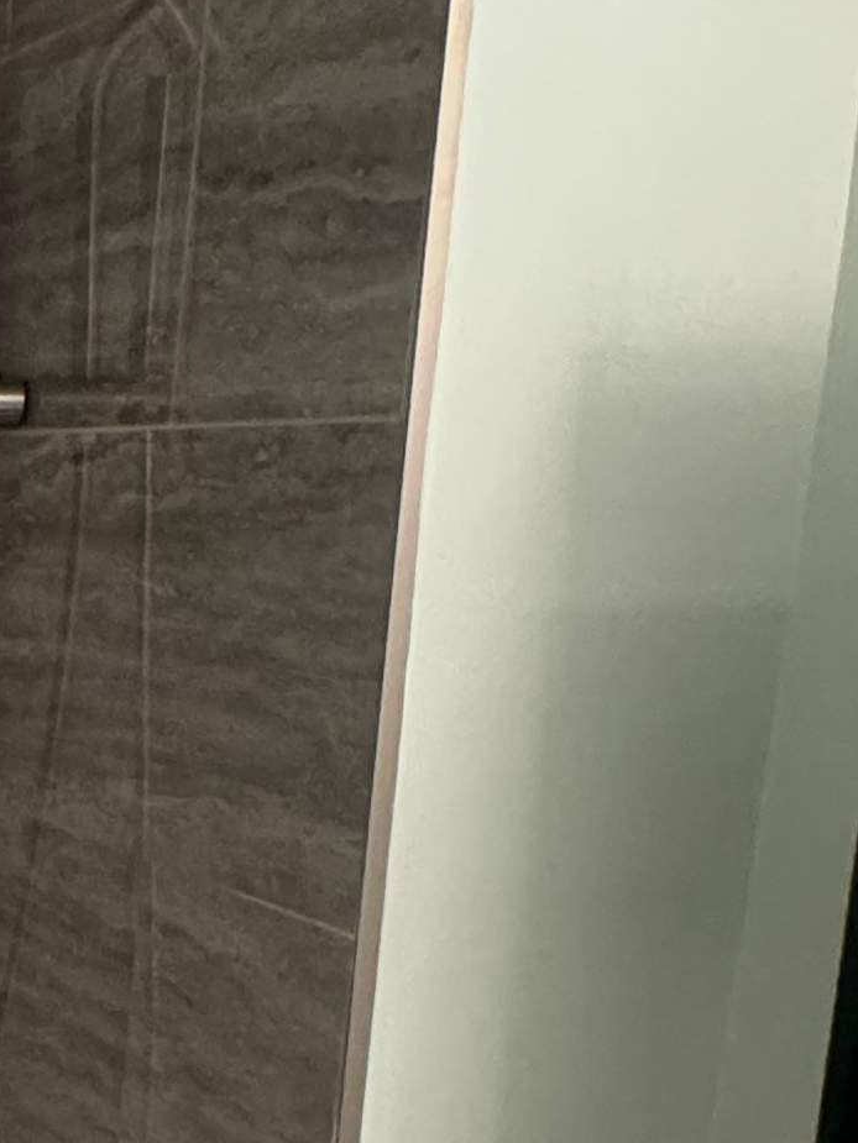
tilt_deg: -10.7
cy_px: 856
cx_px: -832
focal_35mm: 61
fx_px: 2015
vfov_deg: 31.1
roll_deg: +1.5
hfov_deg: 17.5
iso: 400
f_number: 2.2
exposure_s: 1/60
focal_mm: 2.22
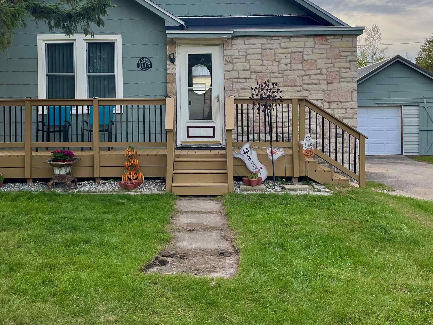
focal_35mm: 41
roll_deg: +0.7
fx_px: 513
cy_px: 110
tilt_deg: +0.1
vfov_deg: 34.8
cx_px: 191
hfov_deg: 45.7
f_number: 1.6
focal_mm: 5.1
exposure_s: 1/701
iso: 50
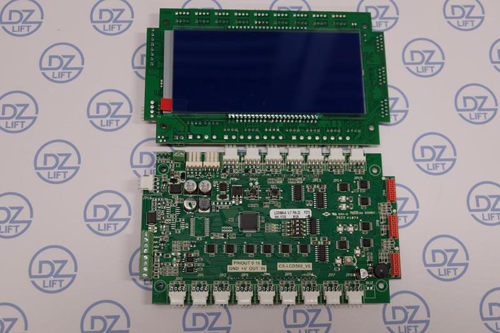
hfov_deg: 37.5
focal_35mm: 53
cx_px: 250
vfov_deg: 25.5
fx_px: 736
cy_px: 166
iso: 320
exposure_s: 1/30
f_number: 5
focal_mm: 35.5
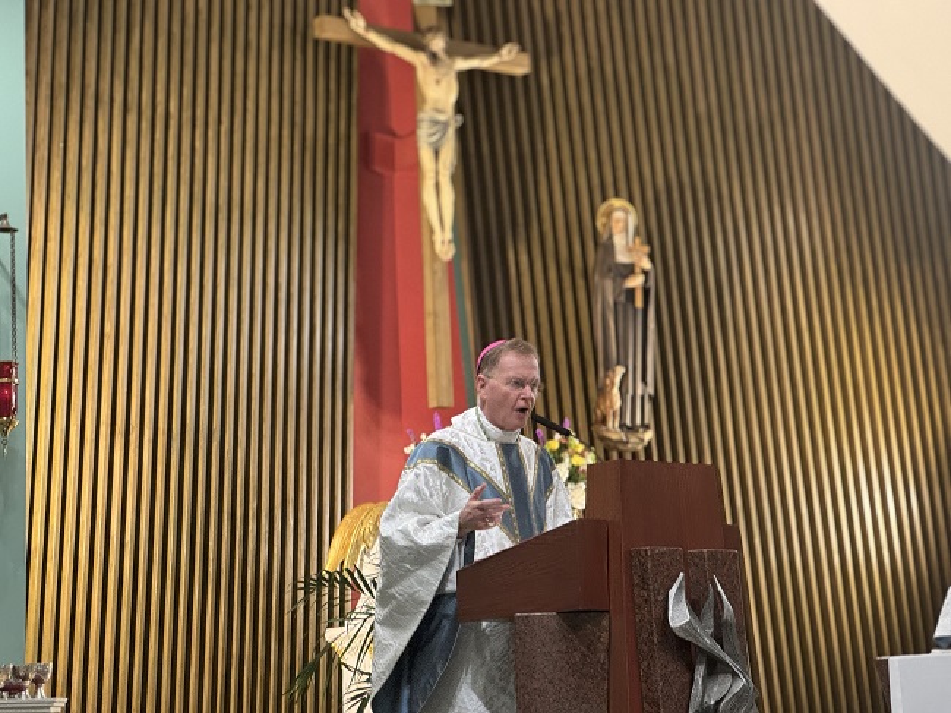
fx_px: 2115
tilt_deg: +9.9
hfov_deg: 25.3
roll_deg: +2.2
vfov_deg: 19.1
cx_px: 476
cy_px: 356
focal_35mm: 77
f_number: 2.8
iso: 640
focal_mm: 9
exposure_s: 1/60
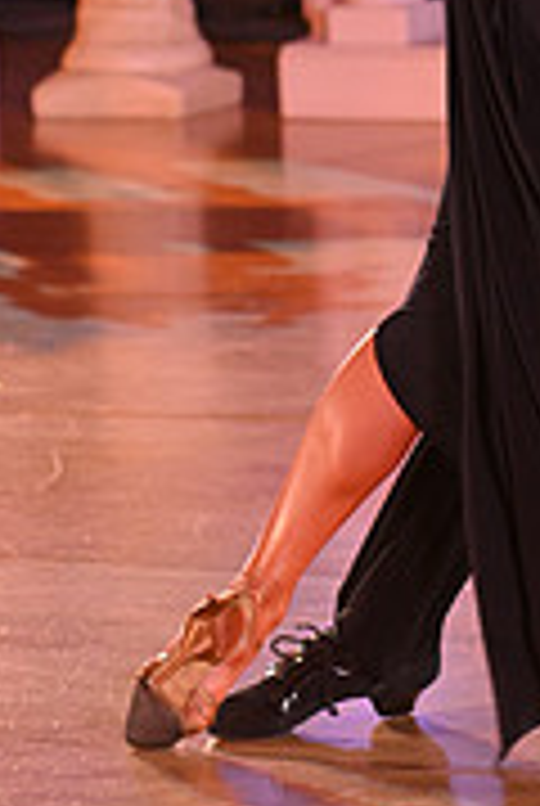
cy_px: -167
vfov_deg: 4.9
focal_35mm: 421
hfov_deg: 3.3
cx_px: 637
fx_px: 9435
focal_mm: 130
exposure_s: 1/200
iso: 2000
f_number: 5.6
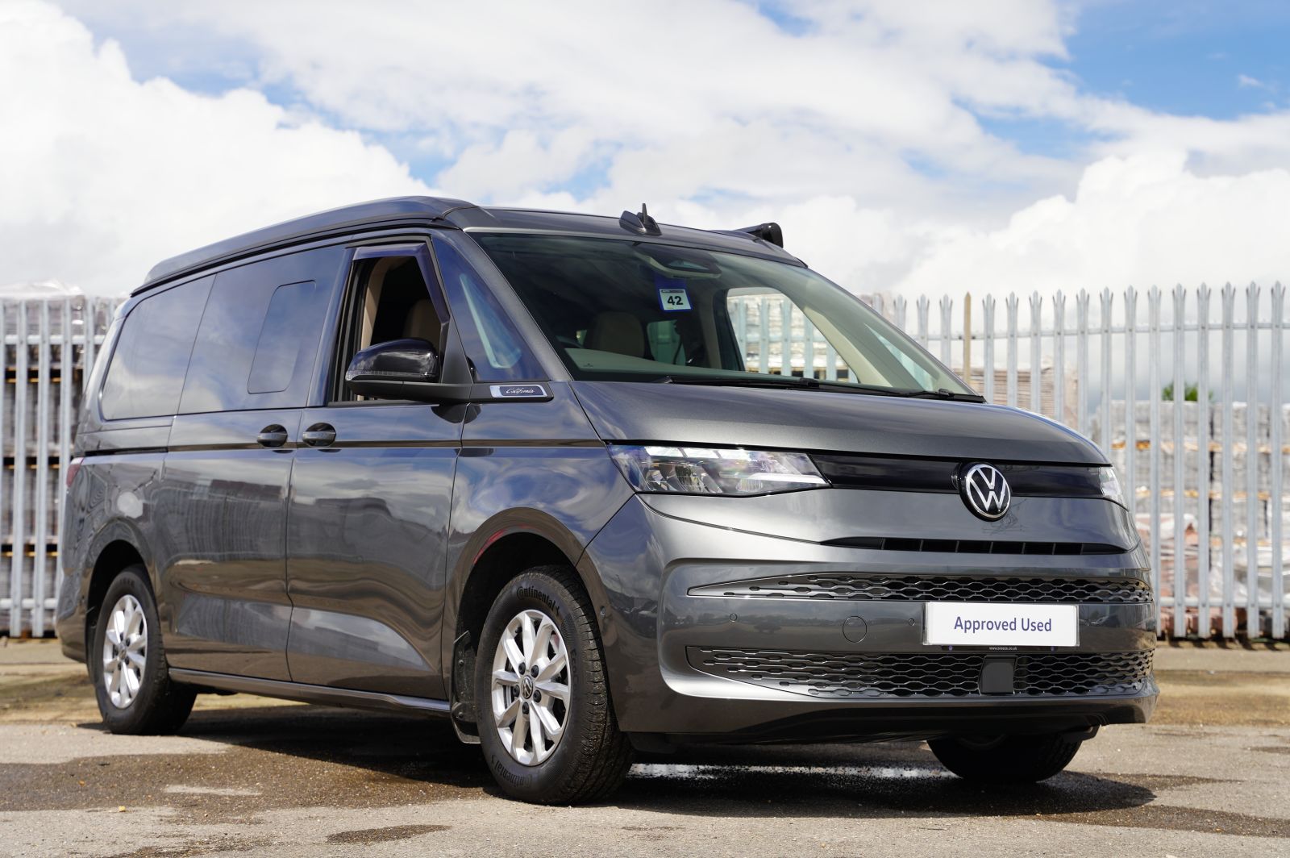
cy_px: 429
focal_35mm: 64
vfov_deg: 21.0
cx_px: 645
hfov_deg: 31.2
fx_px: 2309
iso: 100
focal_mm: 64.5
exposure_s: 1/320
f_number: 5
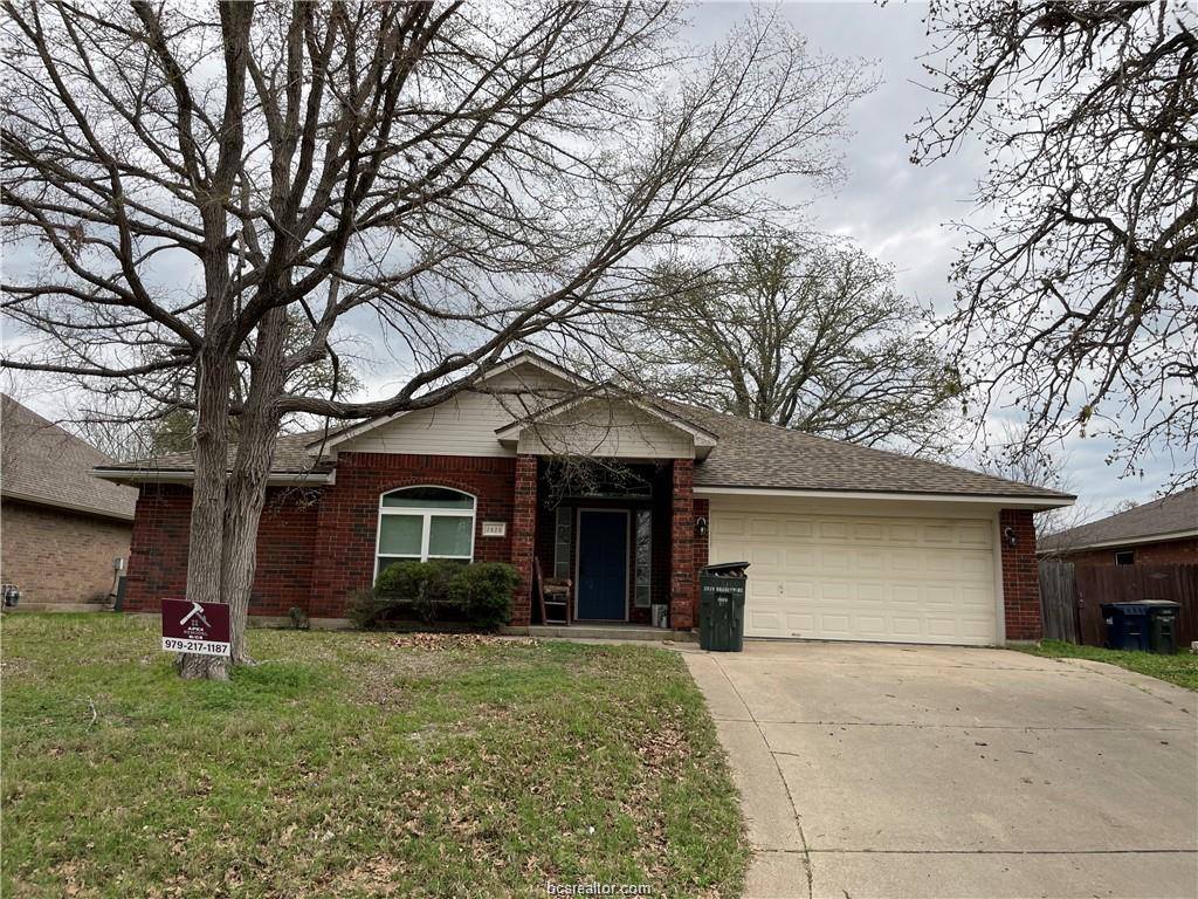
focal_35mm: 26
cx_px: 599
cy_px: 450
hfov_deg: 67.3
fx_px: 900
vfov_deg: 53.1
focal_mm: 4.2
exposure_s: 1/360
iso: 32
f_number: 1.6
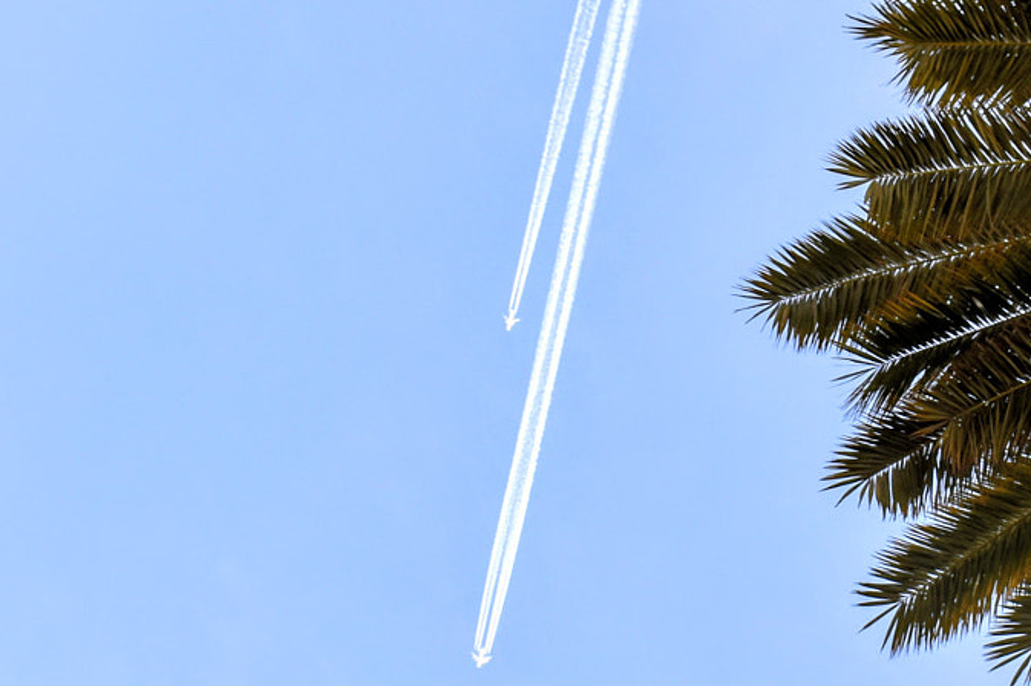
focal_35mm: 107
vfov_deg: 12.8
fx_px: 3063
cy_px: 291
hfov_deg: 19.0
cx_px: 778
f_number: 7.1
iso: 320
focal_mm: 30
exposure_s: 1/125
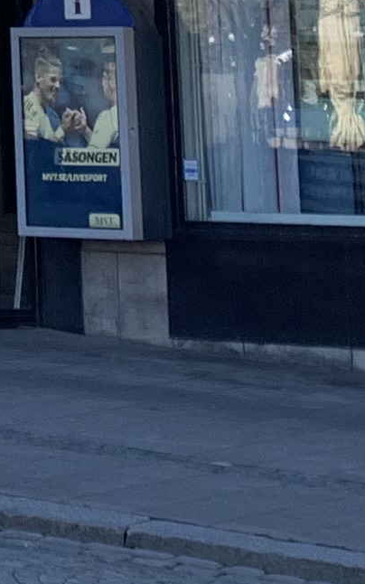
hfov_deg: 7.0
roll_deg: -1.5
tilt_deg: +13.7
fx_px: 2736
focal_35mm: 172
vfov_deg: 11.3
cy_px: -487
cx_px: -623
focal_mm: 4.25
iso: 25
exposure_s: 1/620
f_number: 1.8
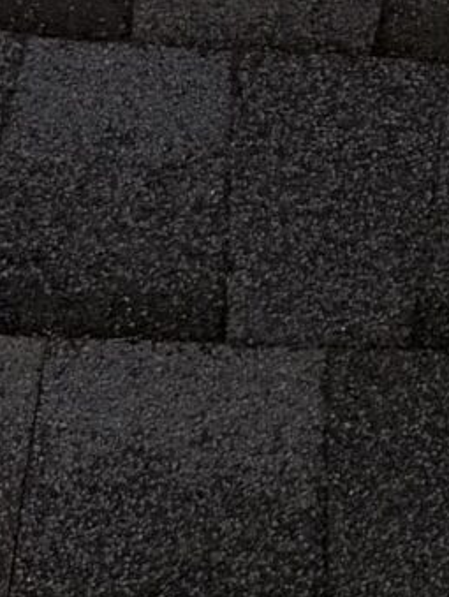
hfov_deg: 7.3
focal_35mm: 181
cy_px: -183
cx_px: 1335
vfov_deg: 10.7
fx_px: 3124
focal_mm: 6.76
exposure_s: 1/423
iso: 100
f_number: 1.78
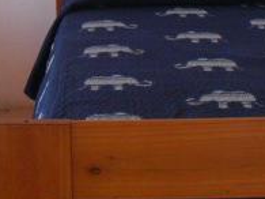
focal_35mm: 118
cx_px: 143
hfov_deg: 16.7
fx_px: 903
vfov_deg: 12.2
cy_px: -60
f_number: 3.1
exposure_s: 1/125
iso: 400
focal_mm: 6.3
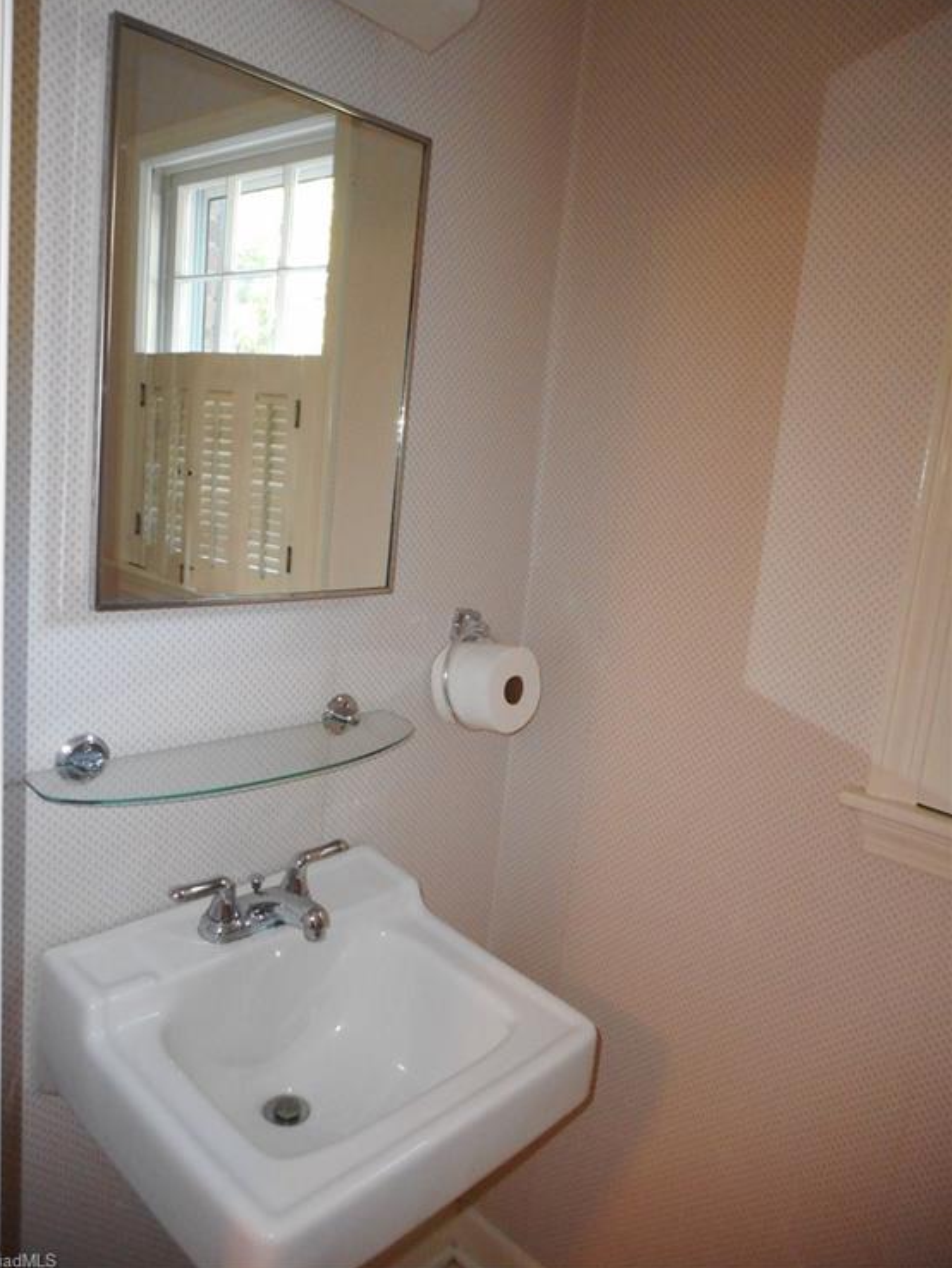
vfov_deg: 67.3
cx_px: 459
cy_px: 613
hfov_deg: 53.1
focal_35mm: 26
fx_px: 953
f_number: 3.7
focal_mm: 4.5
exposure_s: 1/25
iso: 400
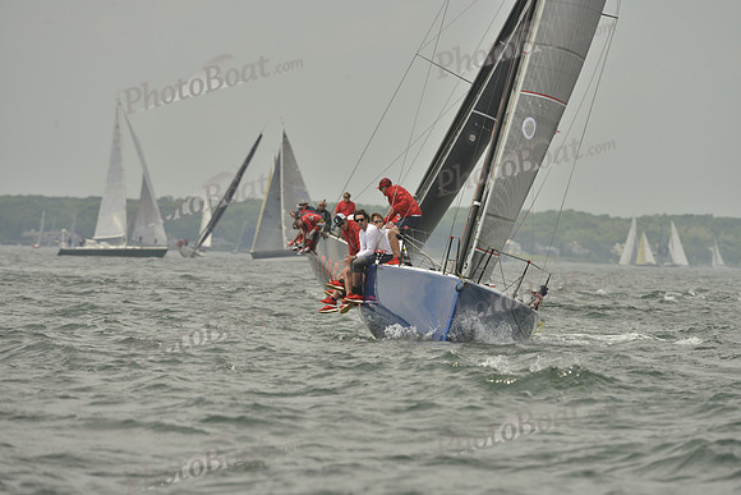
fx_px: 8235
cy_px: 248
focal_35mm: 400
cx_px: 370
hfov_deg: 5.2
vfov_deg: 3.4
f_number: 8
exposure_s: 1/1000
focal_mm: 400
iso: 280
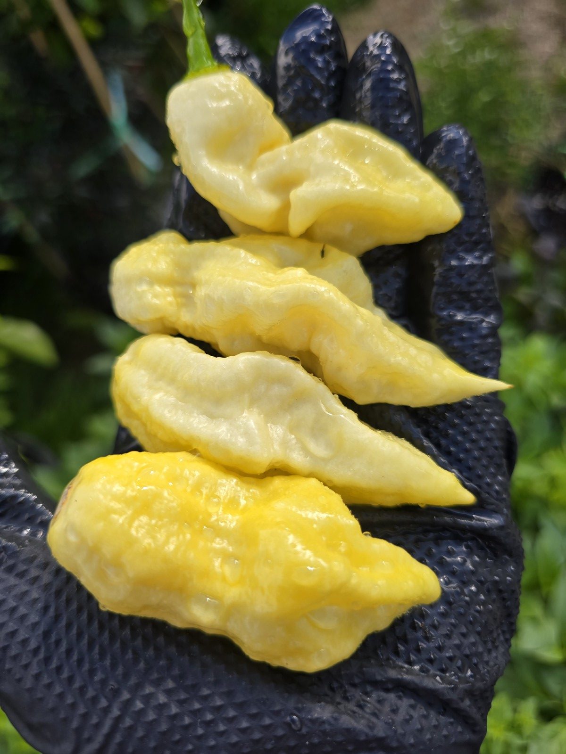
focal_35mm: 23
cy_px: 377
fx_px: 501
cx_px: 283
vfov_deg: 73.9
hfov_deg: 58.9
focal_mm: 6.3
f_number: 1.7
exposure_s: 1/249
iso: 12
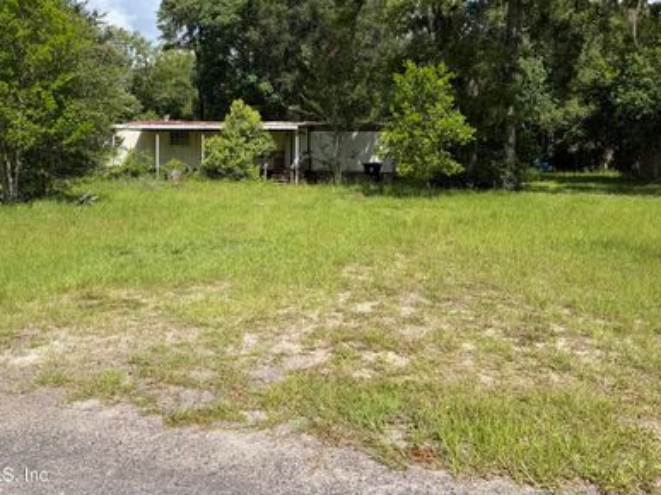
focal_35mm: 31
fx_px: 592
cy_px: 183
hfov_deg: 58.3
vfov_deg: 45.0
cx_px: 309
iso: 80
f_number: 1.78
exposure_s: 1/3953
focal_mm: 6.76
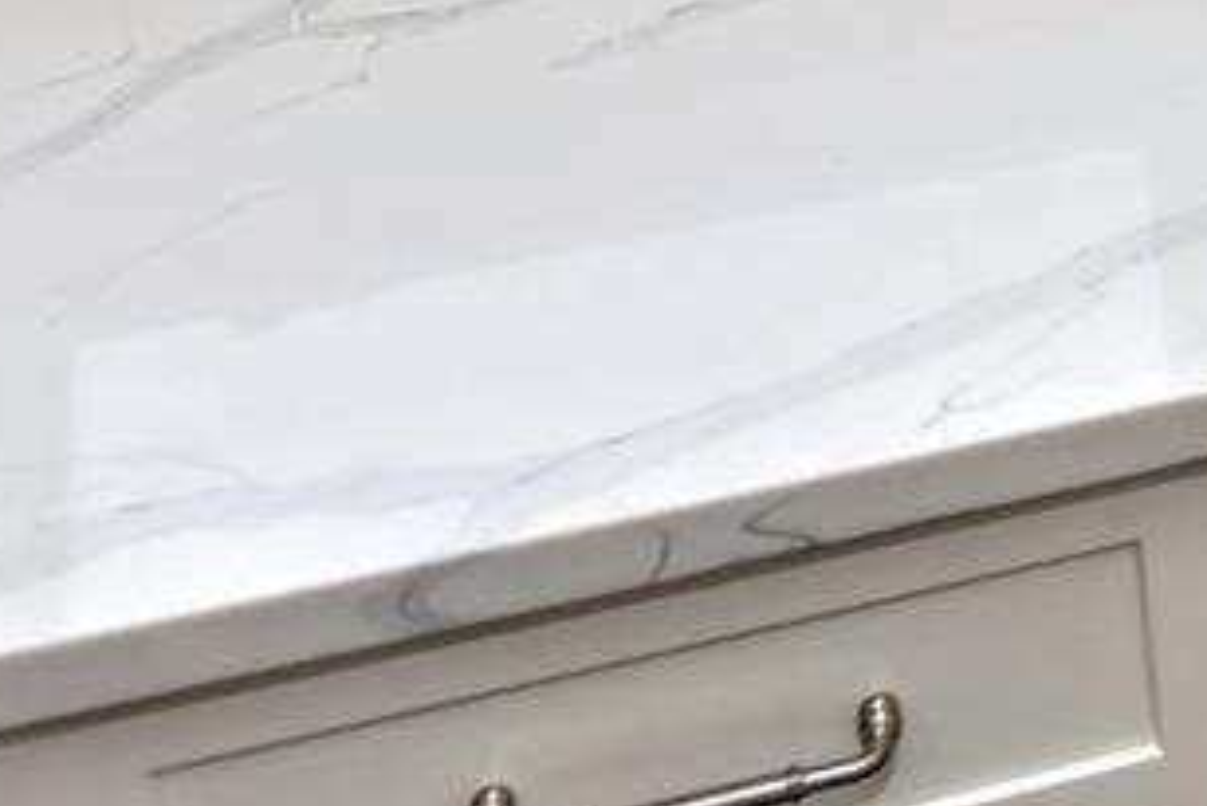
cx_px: 1828
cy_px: -431
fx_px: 2683
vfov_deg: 15.6
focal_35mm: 80
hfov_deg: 21.2
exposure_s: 1/125
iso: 800
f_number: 5.6
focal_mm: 24
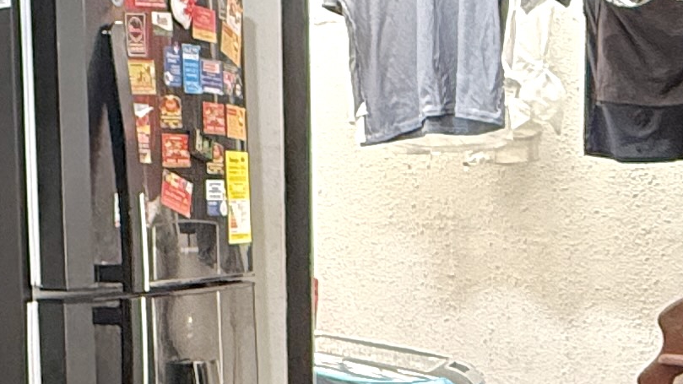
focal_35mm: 76
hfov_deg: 22.4
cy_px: 178
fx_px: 1376
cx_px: -371
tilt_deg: +1.3
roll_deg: +0.2
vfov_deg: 15.9
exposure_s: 1/60
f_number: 2.2
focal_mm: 2.22
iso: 500
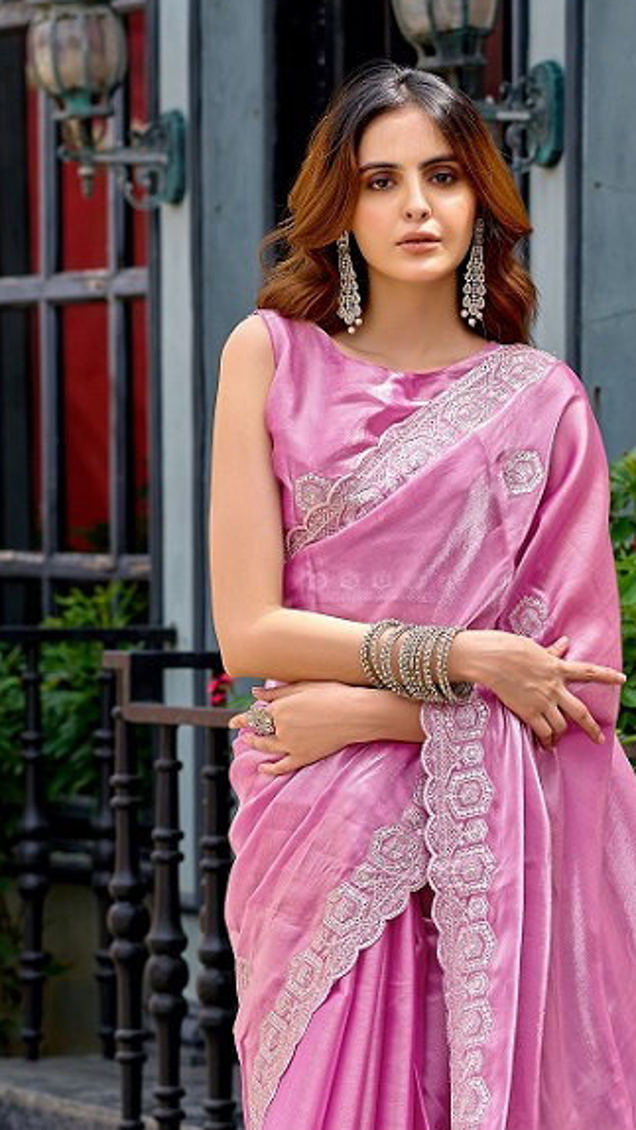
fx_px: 4975
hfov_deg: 7.3
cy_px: 868
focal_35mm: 166
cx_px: 460
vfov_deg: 12.9
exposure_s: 1/320
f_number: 4
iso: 100
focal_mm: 85
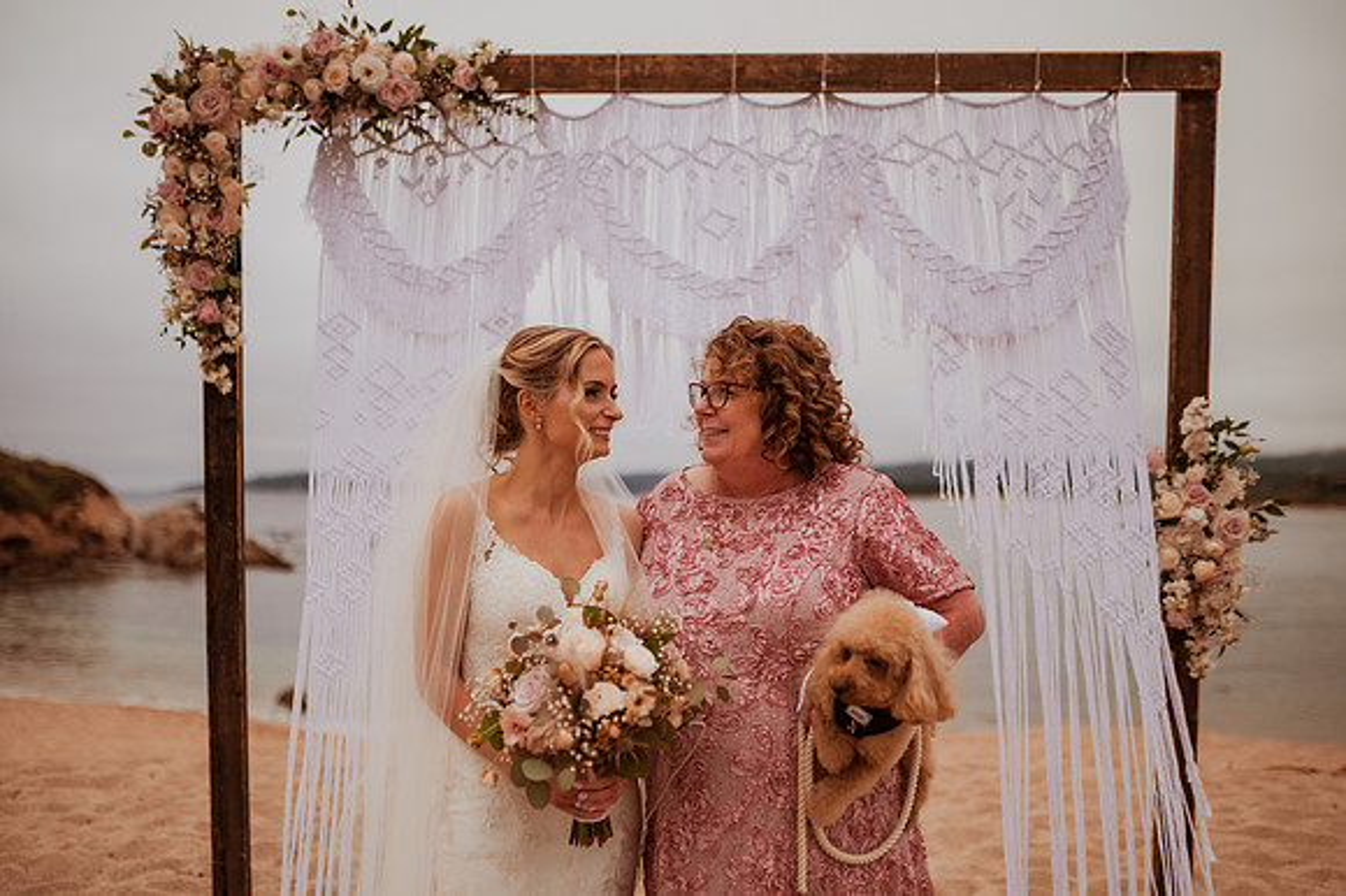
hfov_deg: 53.4
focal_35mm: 36
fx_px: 1338
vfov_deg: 37.0
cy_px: 448
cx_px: 673
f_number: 1.4
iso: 500
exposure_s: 1/4000
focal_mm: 35
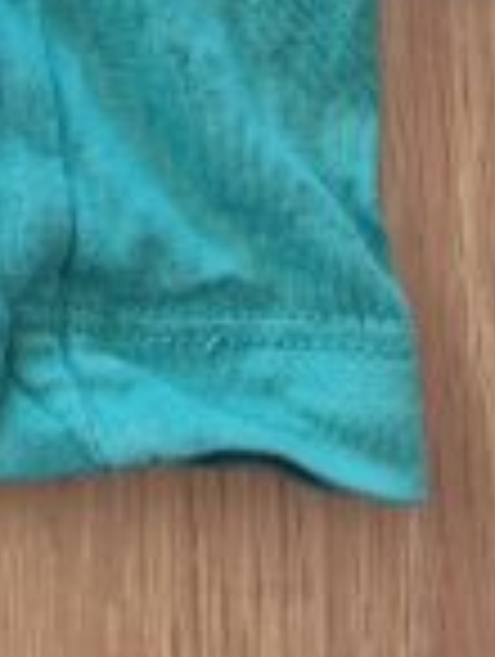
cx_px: -1094
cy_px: -1116
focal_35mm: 157
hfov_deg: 7.9
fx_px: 2985
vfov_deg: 10.2
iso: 50
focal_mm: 5.4
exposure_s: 1/100
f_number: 1.8
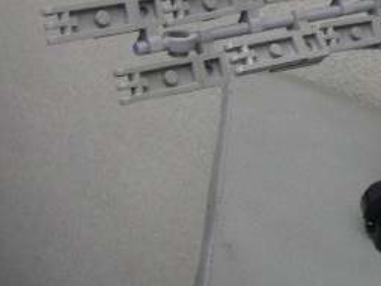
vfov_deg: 14.9
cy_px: -60
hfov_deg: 19.3
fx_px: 1057
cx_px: 455
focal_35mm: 96
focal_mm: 6.3
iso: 160
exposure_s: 1/15
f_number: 3.3
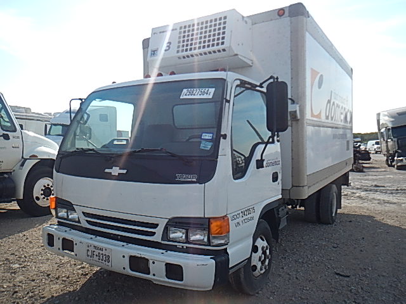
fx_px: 328
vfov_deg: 49.7
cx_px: 203
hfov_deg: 63.4
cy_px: 152
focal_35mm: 28
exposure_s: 1/800
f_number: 3.9
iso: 125
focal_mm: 5
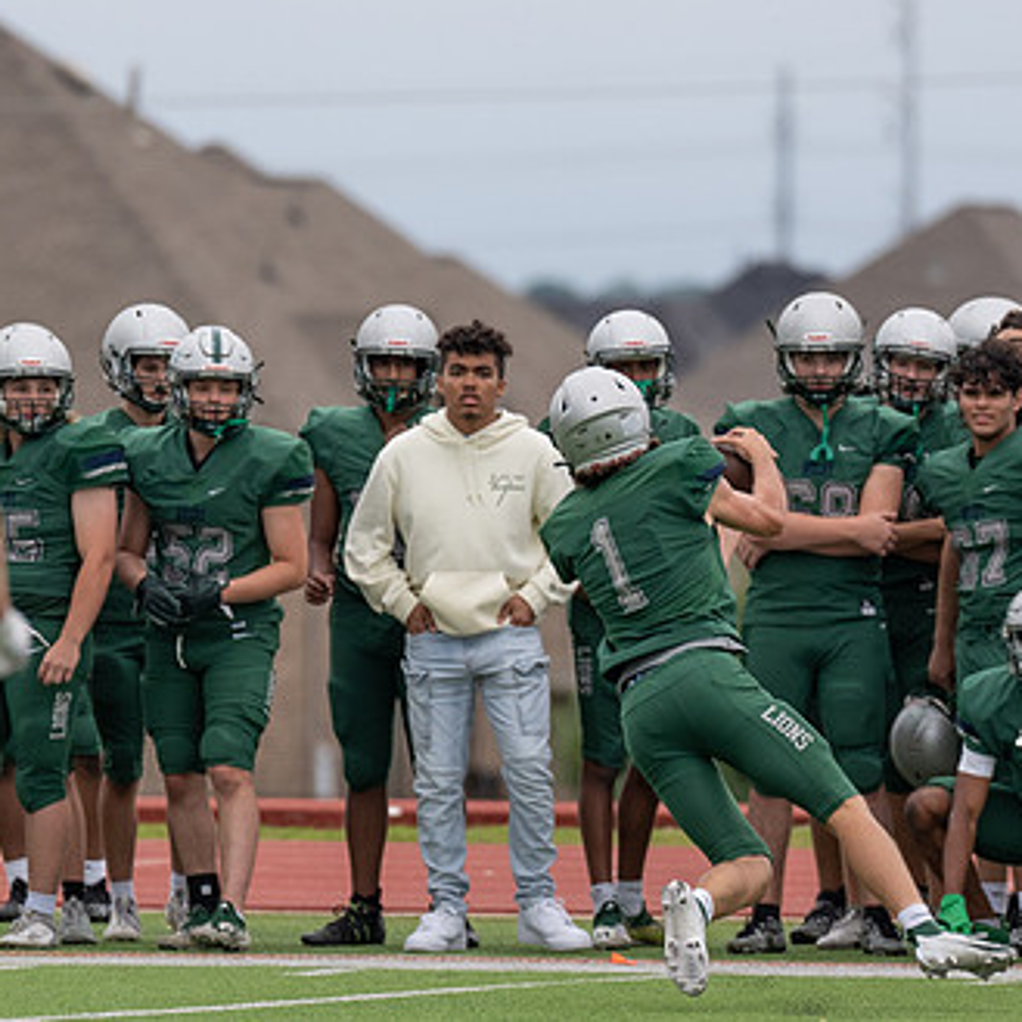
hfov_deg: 3.0
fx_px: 19540
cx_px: 596
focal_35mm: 585
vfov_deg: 3.0
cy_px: 643
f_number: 2.8
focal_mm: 200
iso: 250
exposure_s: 1/1250
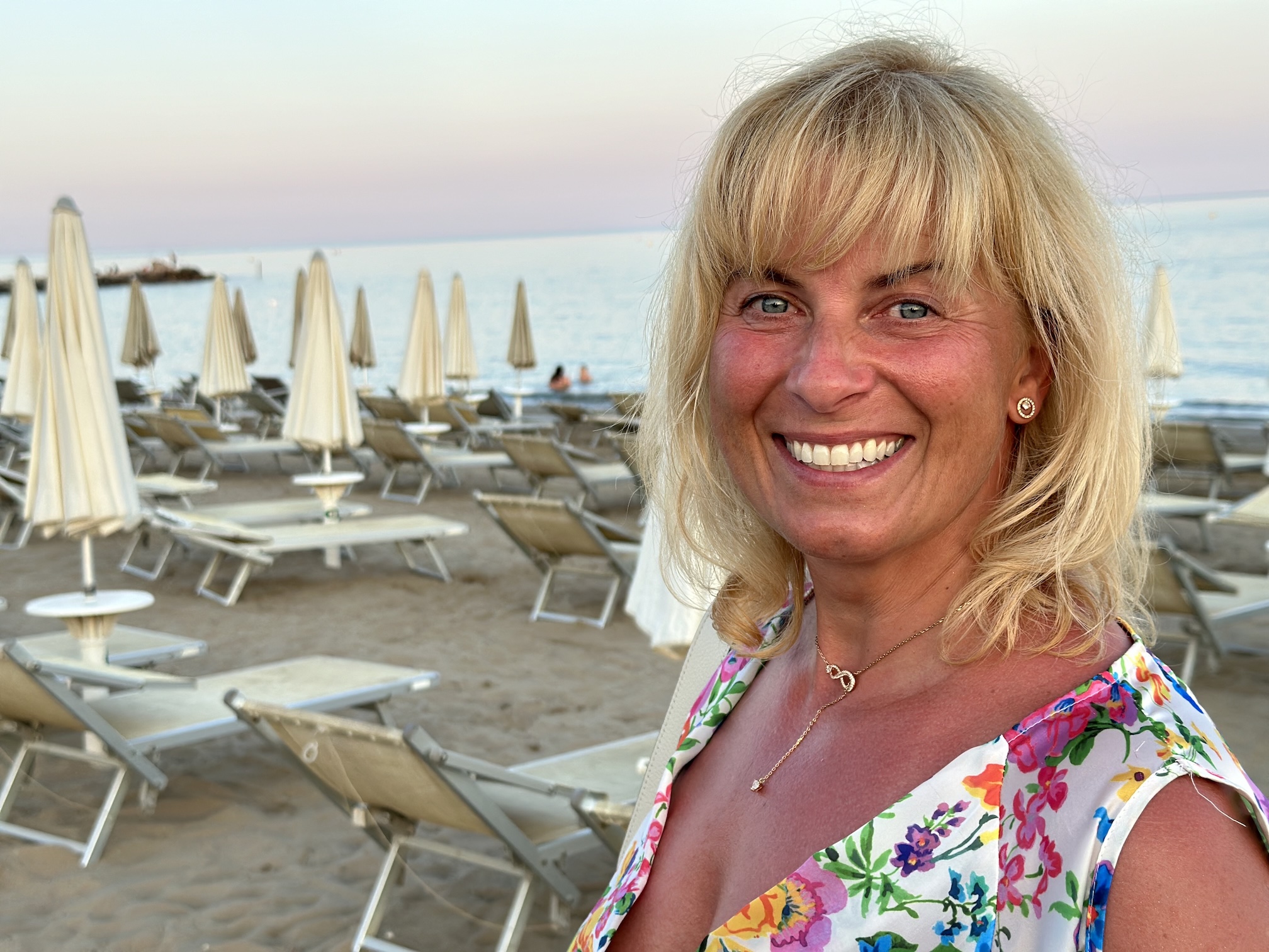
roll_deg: +2.3
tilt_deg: -8.3
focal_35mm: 48
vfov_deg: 30.3
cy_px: 476
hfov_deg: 39.7
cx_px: 634
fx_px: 1760
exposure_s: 1/353
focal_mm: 6.86
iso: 80
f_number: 1.78
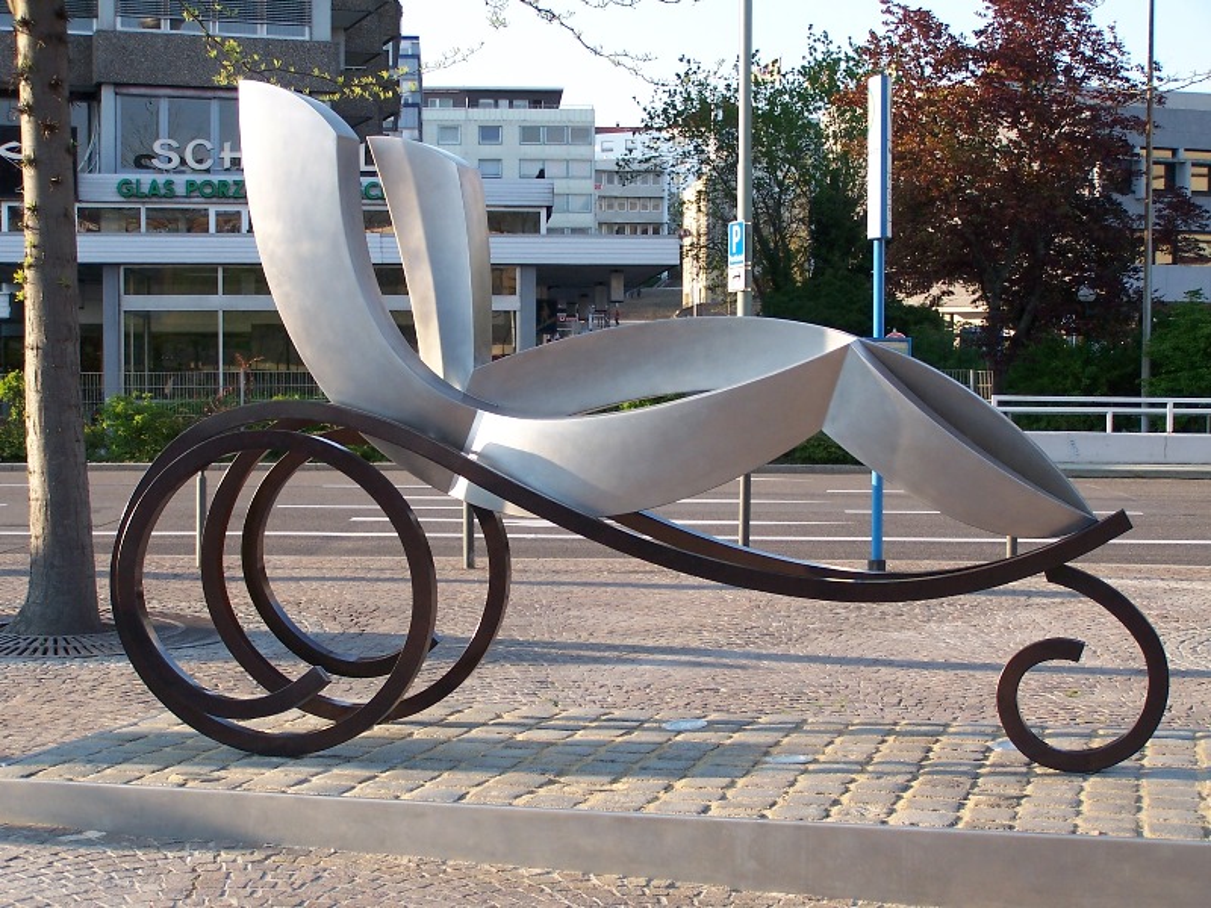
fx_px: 2344
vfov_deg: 21.9
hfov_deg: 29.0
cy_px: 454
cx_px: 606
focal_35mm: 67
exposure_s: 1/250
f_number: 3.2
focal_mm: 11.1
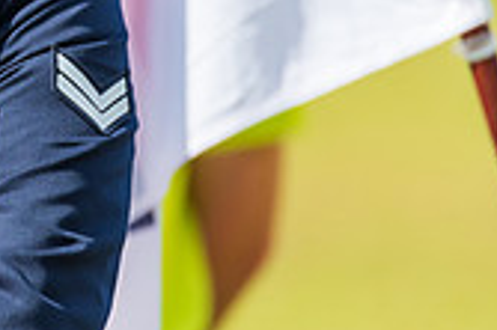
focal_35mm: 2089
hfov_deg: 1.0
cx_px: -292
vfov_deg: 0.7
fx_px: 28811
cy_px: -25
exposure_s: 1/1600
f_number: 8
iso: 800
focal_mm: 600
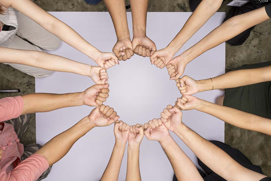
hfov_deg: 55.8
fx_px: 256
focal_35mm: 34
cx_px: 136
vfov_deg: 38.9
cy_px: 90
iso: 64
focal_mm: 34
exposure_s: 1/200
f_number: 7.1
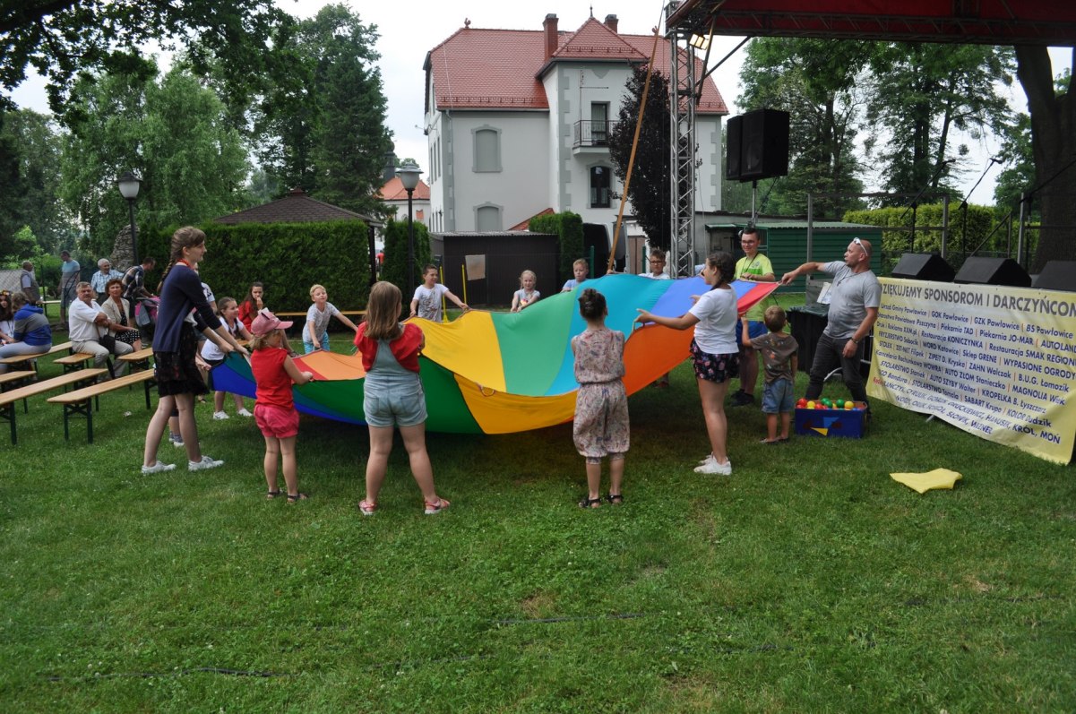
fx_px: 806
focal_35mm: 27
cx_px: 538
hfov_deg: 67.5
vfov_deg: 47.8
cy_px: 357
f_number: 8
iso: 200
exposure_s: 1/250
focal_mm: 18
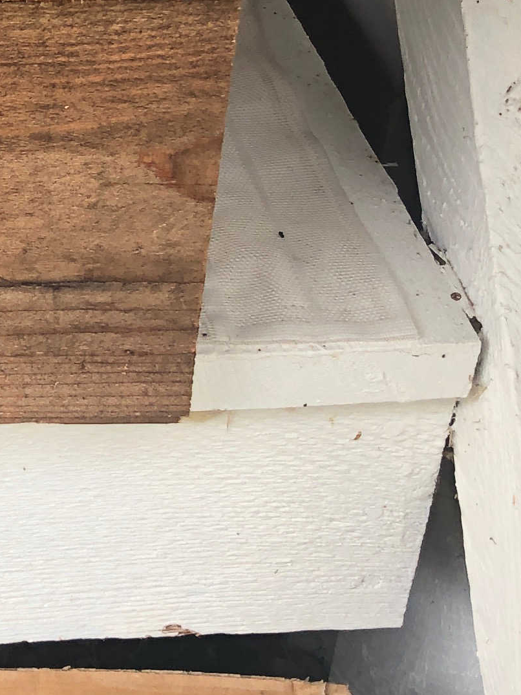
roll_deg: -1.0
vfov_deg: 18.4
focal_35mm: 105
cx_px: -240
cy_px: 61
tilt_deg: -30.9
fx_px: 2108
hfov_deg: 13.4
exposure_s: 1/120
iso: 40
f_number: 1.8
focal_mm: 4
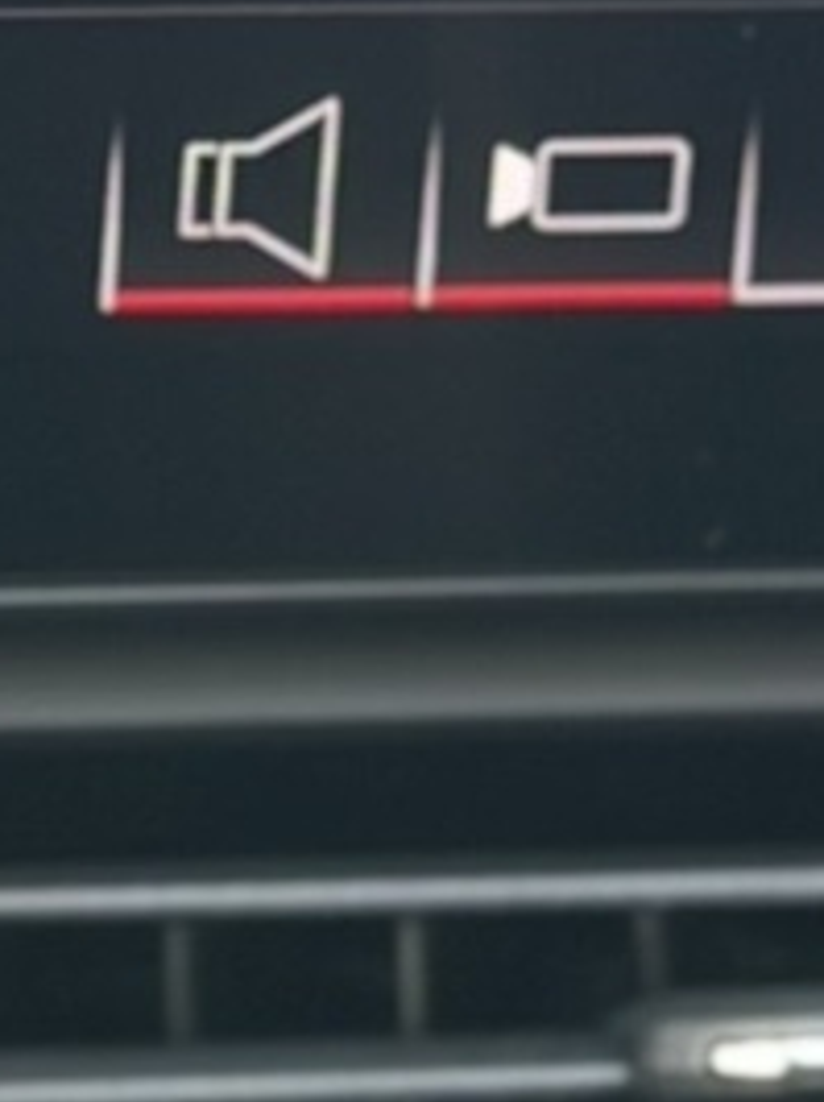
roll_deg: -2.9
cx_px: -981
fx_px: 9187
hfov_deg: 5.0
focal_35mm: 289
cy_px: -174
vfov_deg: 6.8
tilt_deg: -22.6
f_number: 1.78
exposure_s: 1/121
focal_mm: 6.86
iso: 100
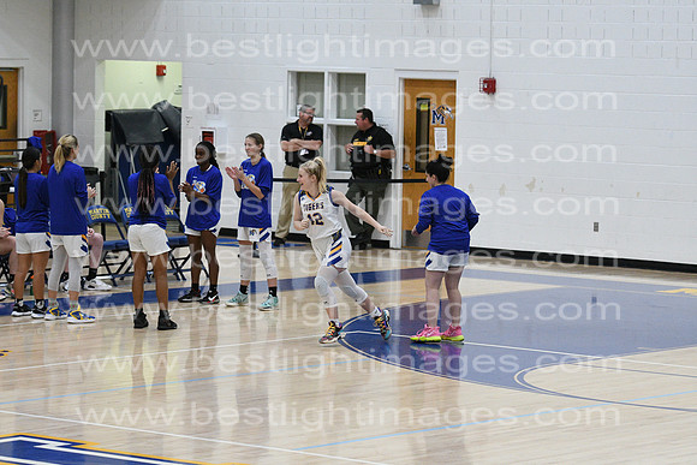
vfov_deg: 9.2
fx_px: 2905
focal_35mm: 150
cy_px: 232
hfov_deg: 13.7
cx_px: 348
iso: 5000
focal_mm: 100
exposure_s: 1/800
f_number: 3.5
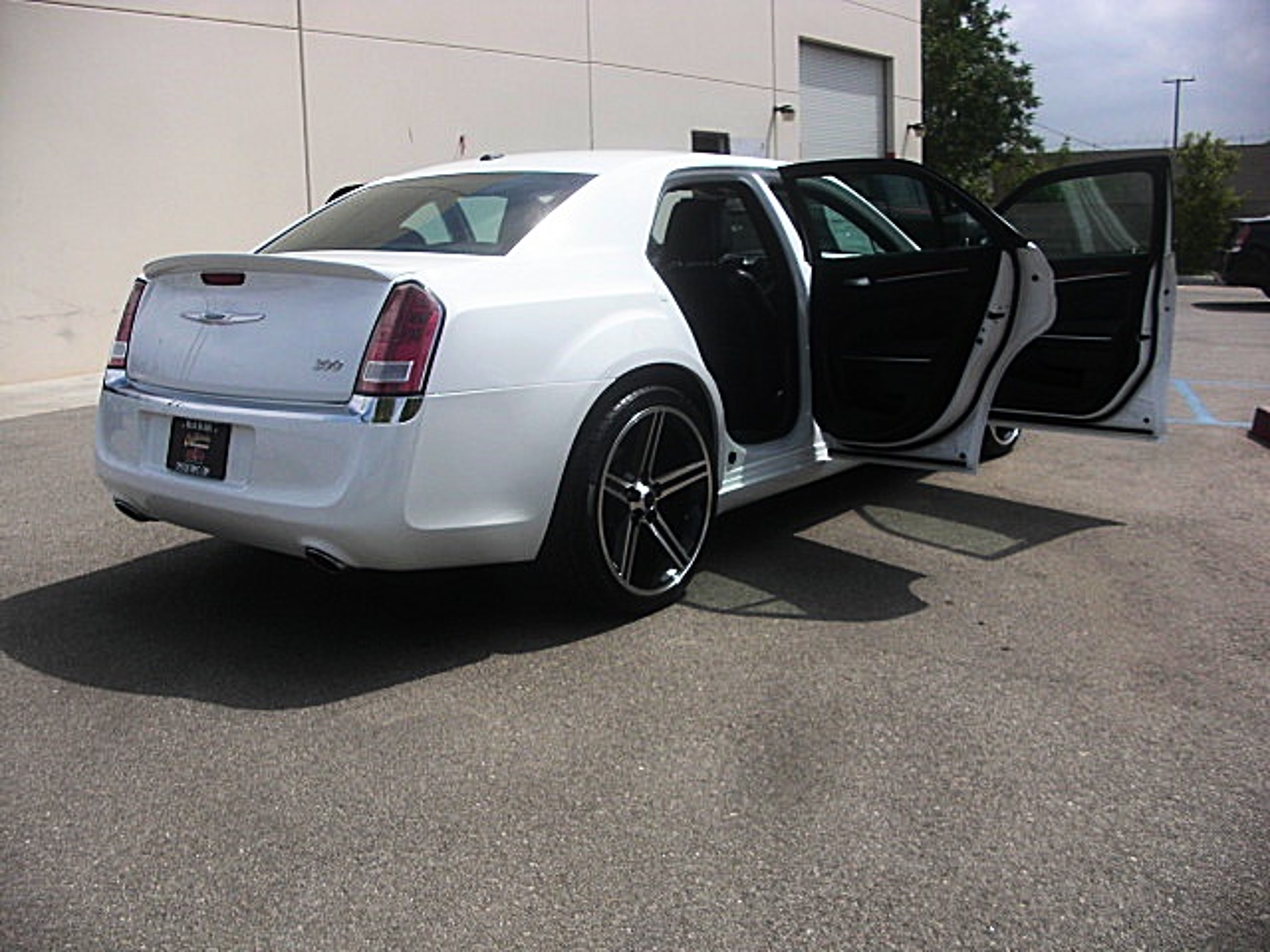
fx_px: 1321
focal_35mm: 36
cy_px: 476
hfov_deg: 51.4
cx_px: 635
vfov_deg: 39.7
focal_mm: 6.3
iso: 50
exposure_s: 1/200
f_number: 7.9
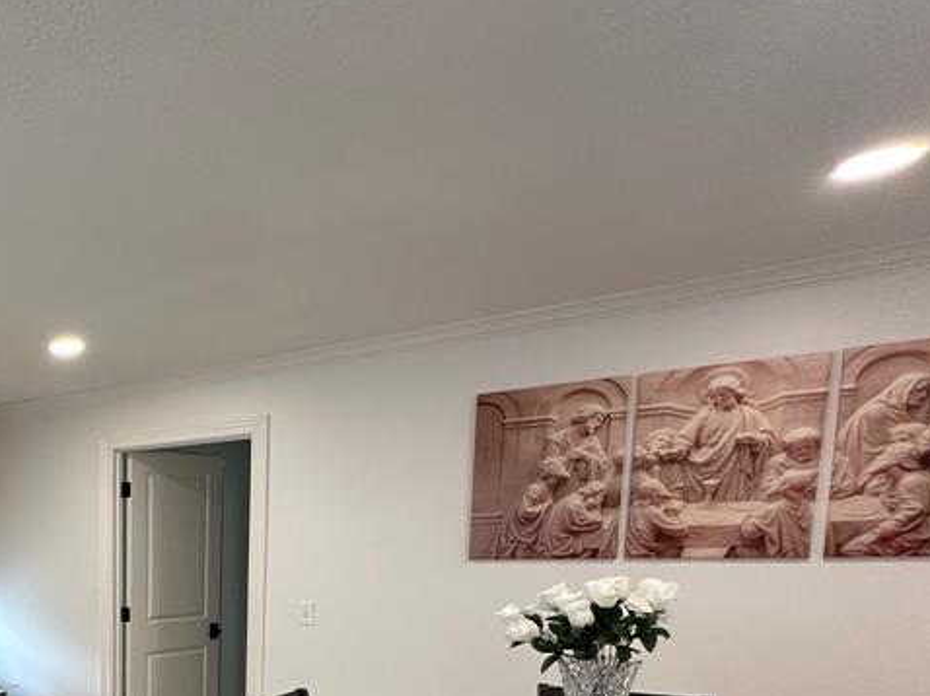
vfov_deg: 42.3
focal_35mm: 30
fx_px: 806
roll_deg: +0.7
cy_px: 645
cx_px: -39
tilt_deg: -6.4
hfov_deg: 47.5
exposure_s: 1/60
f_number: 2.2
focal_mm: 2.22
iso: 200
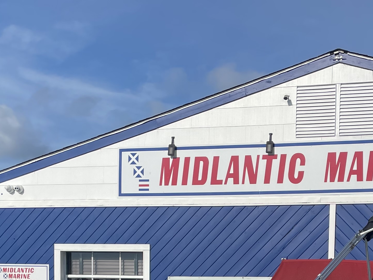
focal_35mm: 73
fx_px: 787
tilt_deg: -3.5
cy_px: 375
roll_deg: -0.7
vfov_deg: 18.6
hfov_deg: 26.2
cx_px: 298
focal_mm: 4.2
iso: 32
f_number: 1.6
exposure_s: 1/7299
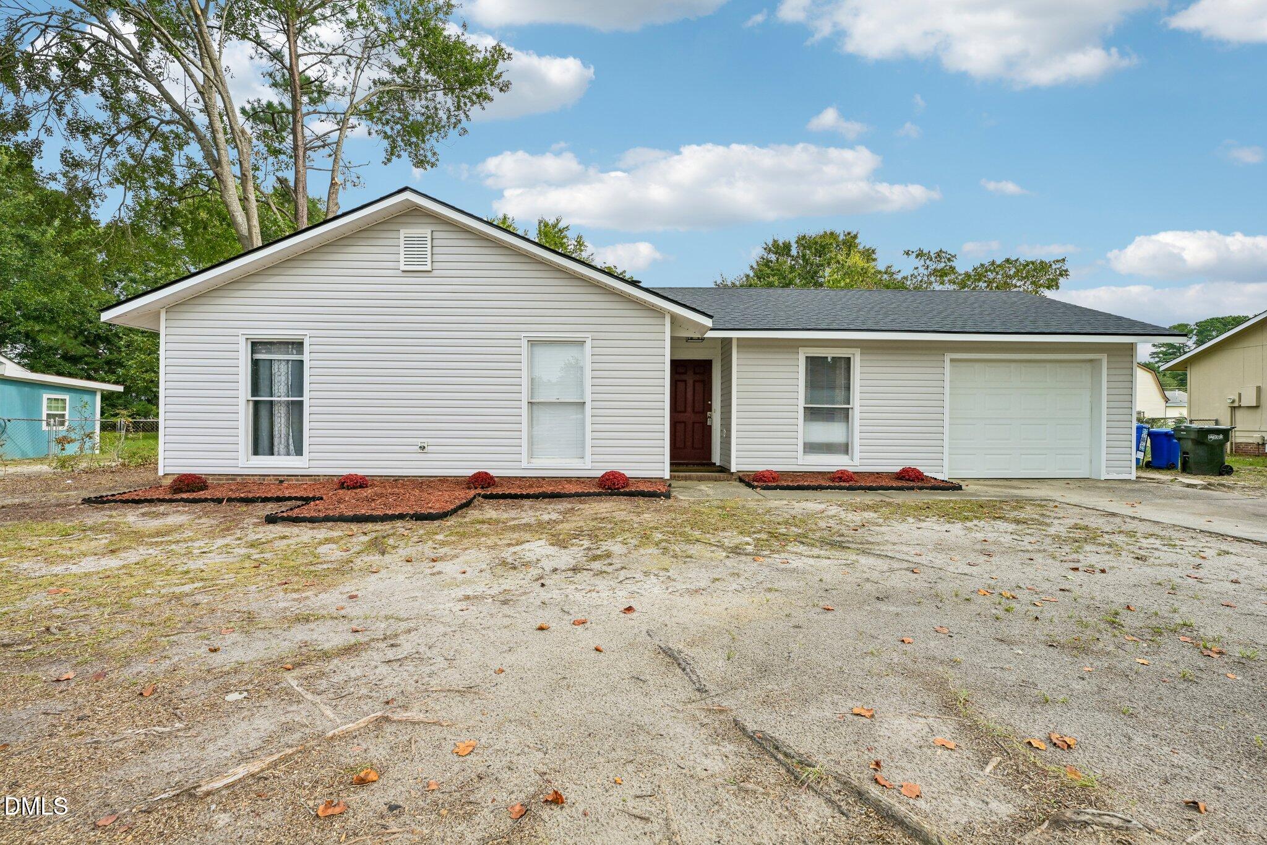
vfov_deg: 75.5
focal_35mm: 16
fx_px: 545
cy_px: 422
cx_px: 634
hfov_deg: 98.5
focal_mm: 15.5
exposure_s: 1/320
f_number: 8
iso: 100
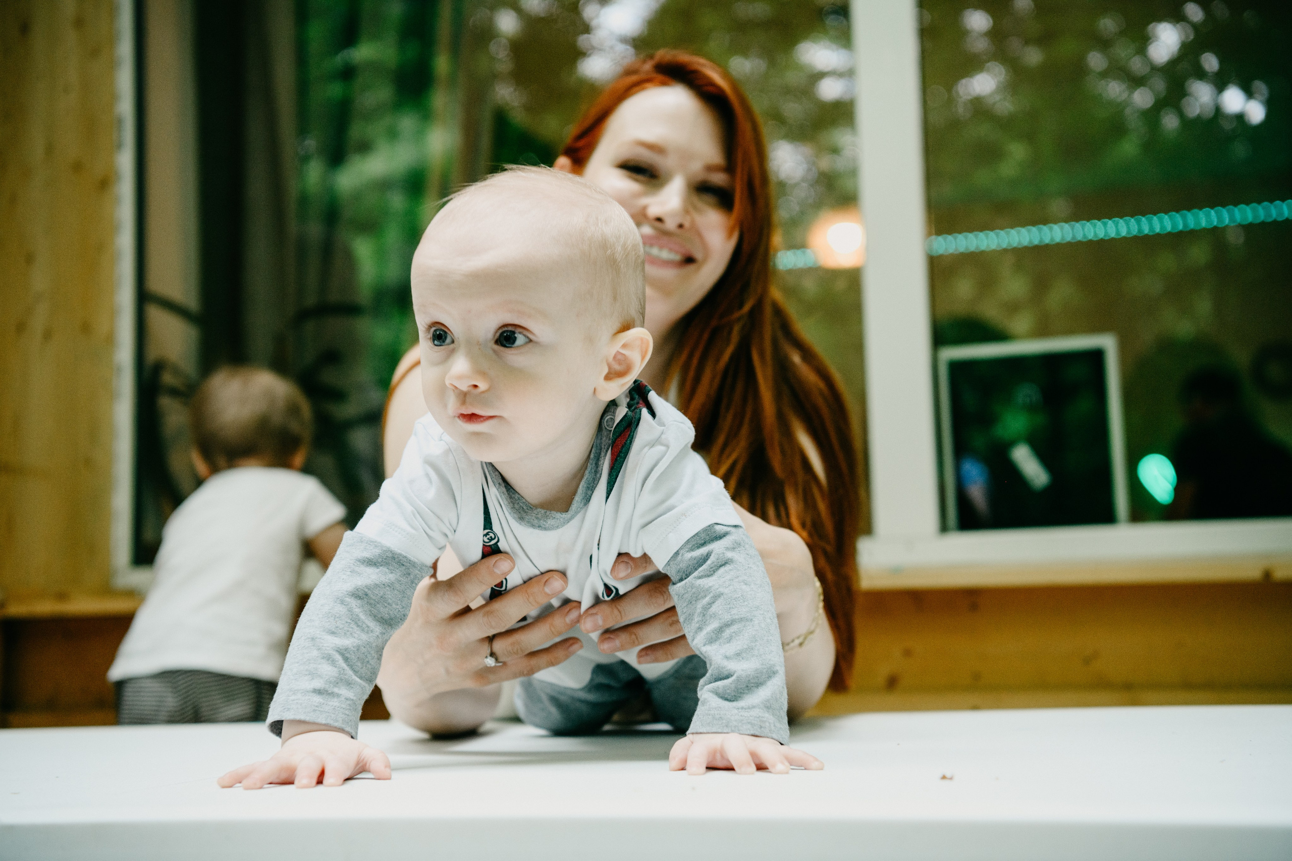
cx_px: 646
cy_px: 430
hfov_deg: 42.7
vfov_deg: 29.2
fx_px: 1651
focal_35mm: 46
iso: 640
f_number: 3.5
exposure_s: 1/250
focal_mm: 46
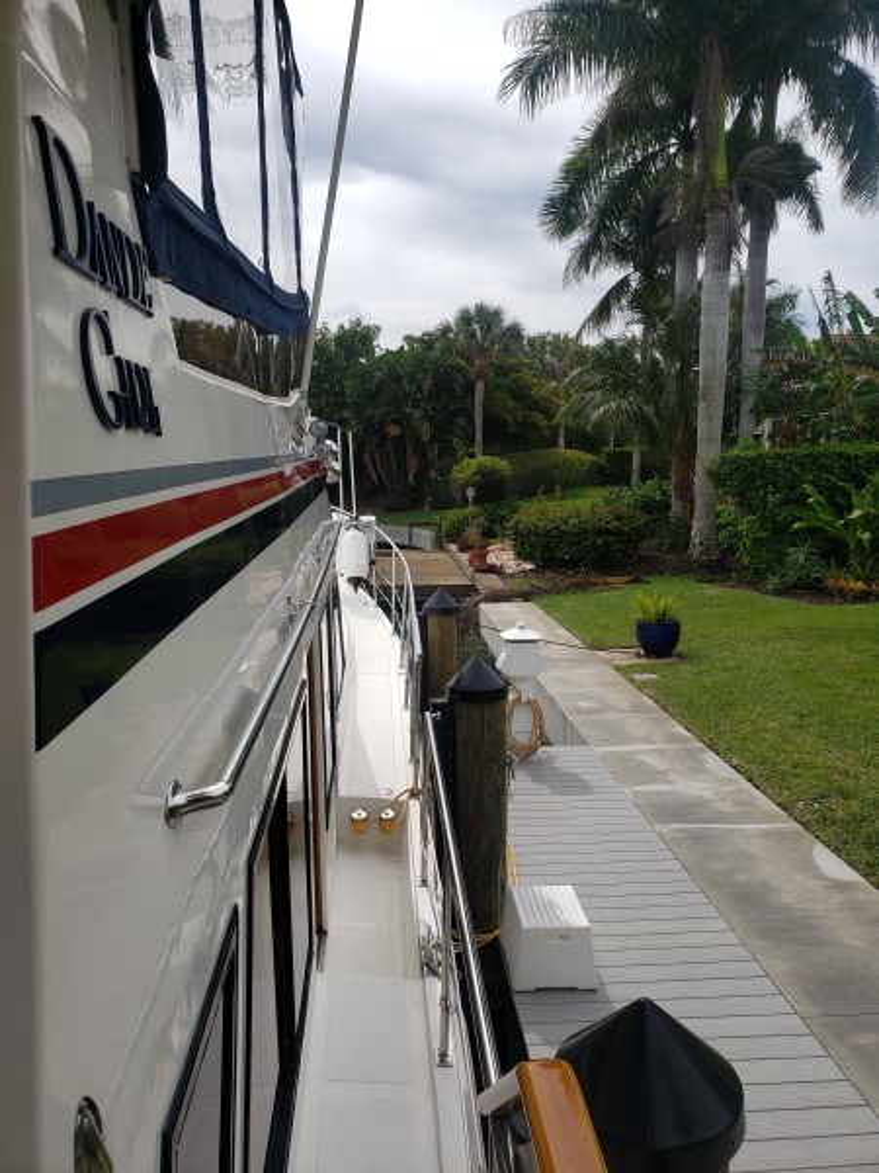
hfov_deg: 53.1
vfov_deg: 67.3
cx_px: 440
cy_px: 586
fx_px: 880
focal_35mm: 26
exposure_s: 1/1799
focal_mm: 4.3
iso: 50
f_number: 2.4
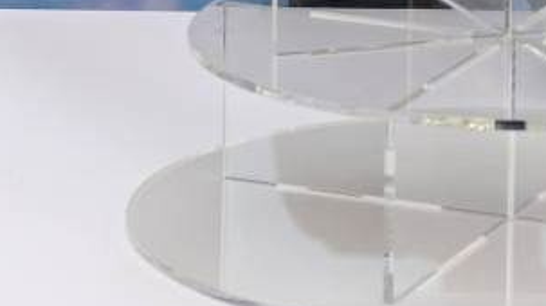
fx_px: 4037
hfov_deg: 7.7
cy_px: -796
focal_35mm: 279
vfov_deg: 4.1
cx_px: 254
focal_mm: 42
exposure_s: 1/500
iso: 500
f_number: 3.5
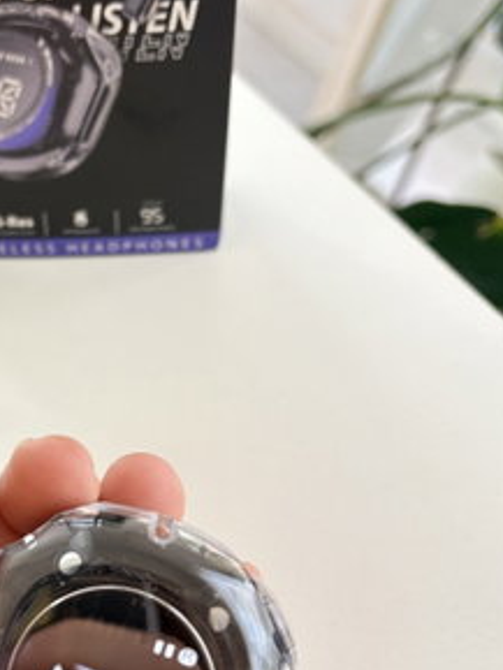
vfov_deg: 39.4
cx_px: 51
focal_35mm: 48
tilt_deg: -47.9
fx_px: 929
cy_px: 409
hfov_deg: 29.1
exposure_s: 1/121
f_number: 1.6
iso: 100
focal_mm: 5.96
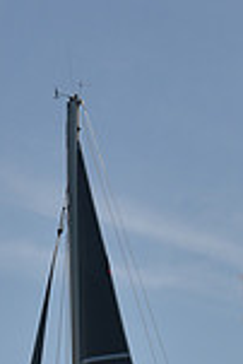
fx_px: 2717
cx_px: 114
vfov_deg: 7.4
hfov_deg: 5.1
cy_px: 641
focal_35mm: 269
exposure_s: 1/640
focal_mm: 70
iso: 250
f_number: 8
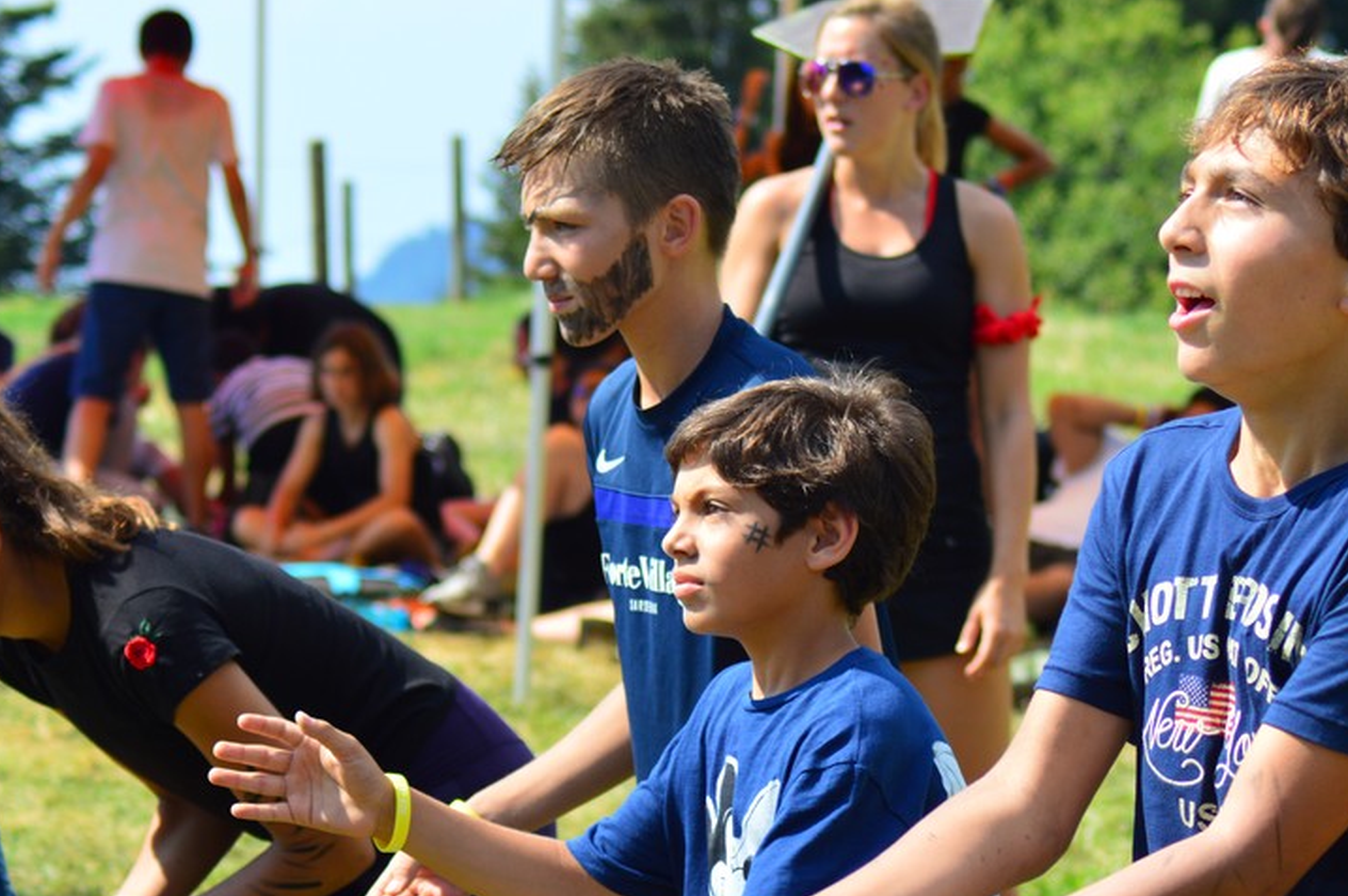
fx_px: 6584
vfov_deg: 7.8
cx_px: 802
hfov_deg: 11.7
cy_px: 622
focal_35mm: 176
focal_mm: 82
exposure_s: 1/640
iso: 200
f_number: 5.6
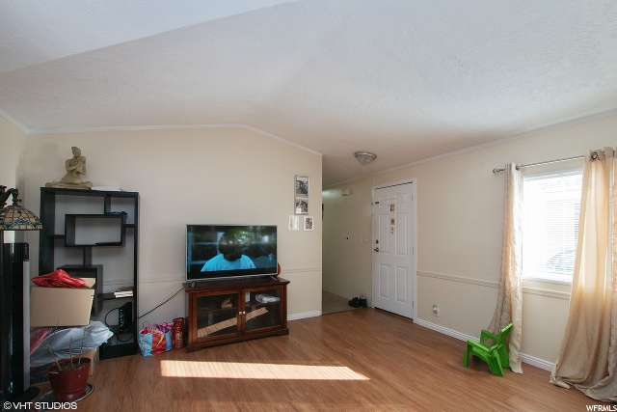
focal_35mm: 15
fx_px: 257
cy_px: 206
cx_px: 308
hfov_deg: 100.4
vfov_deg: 77.4
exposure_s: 1/10
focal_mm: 10
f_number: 9.5
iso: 320
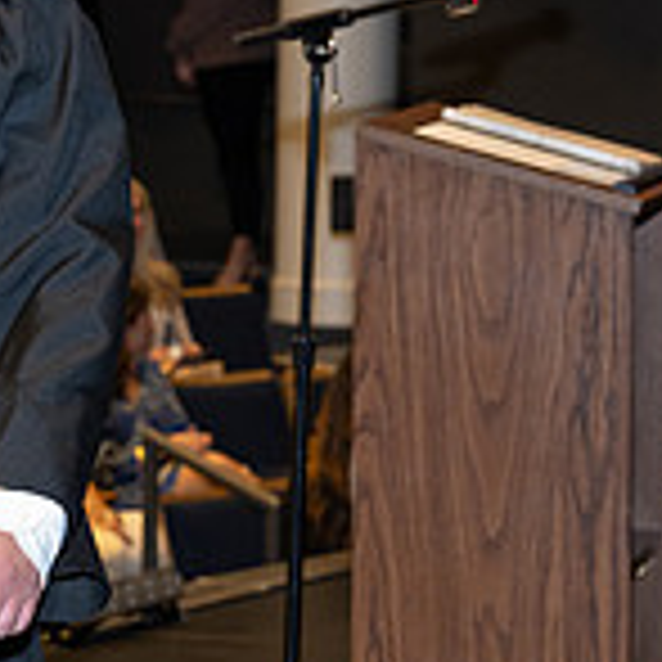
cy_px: 196
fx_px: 4284
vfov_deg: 8.8
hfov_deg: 8.5
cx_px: -558
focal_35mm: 198
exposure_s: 1/80
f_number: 5
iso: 1000
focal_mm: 59
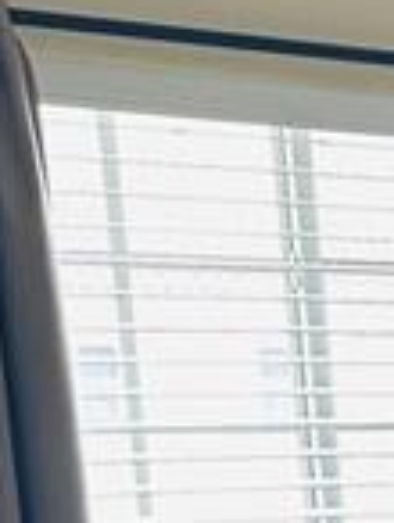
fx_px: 1907
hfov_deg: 10.0
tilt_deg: -10.5
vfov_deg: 14.6
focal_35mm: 126
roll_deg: +0.2
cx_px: 1024
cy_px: 781
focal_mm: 6.86
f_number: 1.78
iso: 250
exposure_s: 1/89
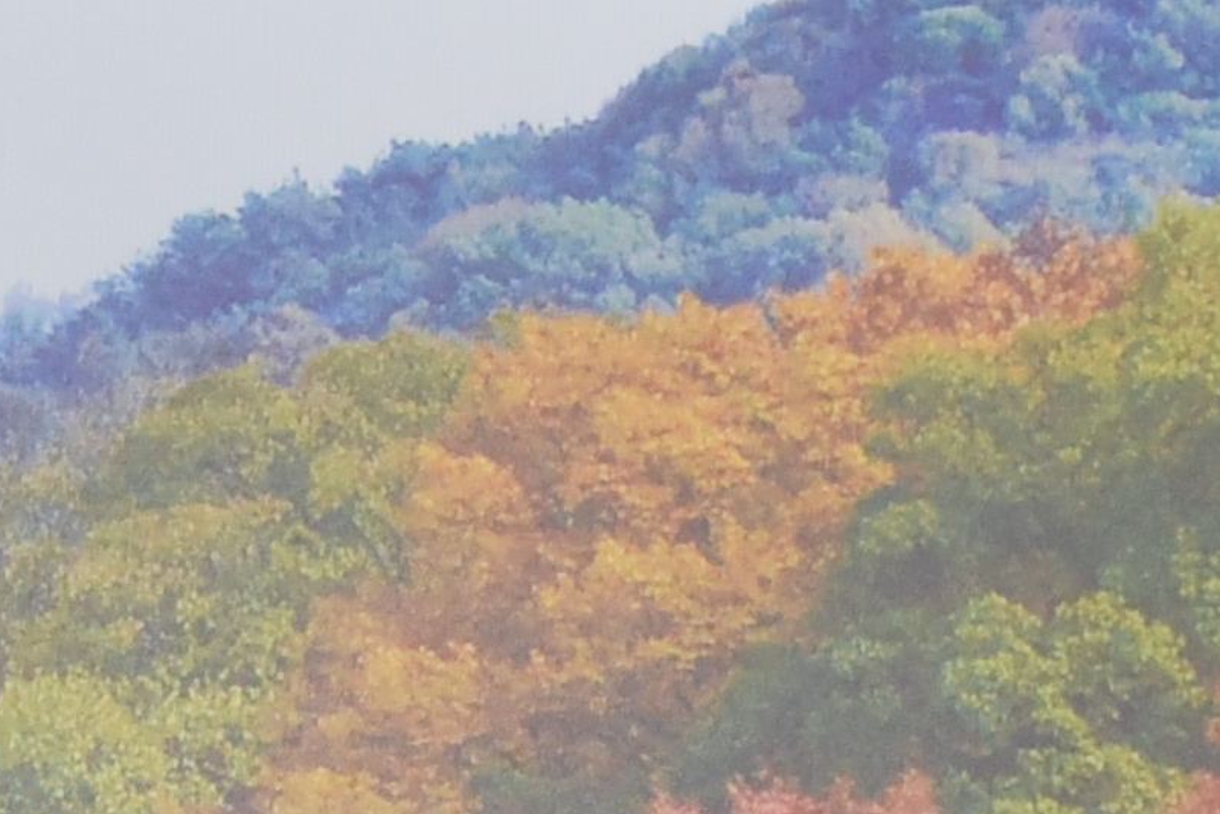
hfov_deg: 5.2
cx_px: -607
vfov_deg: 3.4
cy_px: 2476
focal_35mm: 391
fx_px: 13255
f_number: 6.3
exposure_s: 1/200
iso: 2000
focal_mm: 52
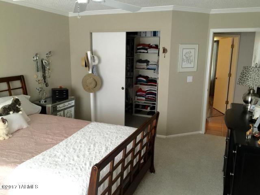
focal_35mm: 29
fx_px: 218
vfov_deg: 48.2
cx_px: 130
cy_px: 98
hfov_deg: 61.7
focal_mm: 4.15
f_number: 2.2
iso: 100
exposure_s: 1/15
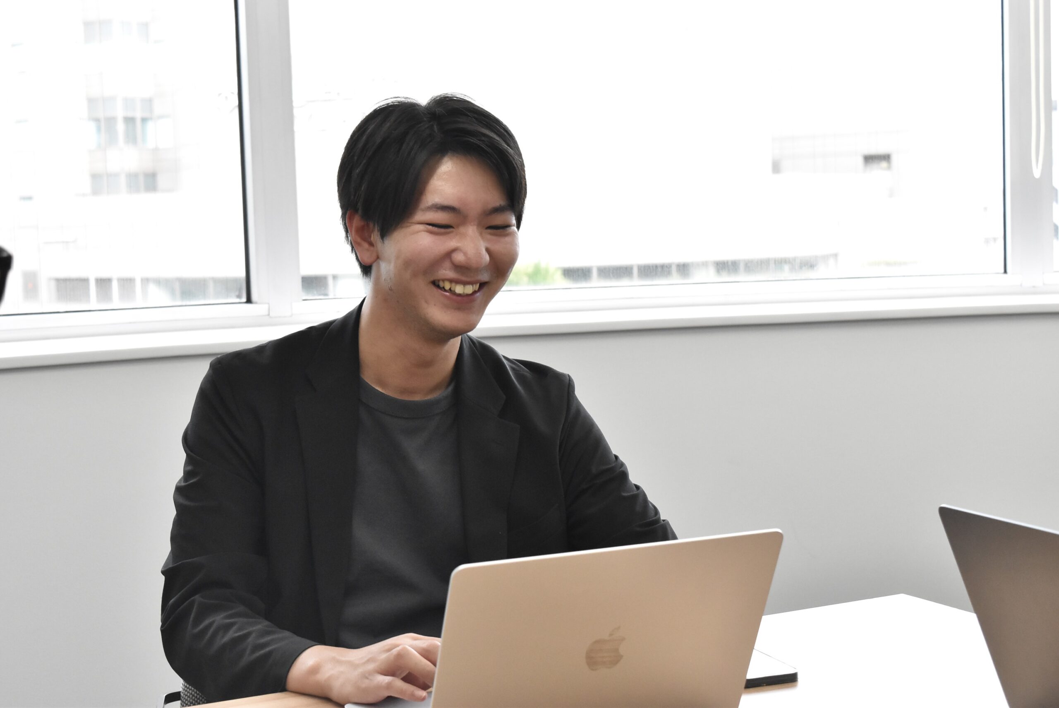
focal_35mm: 60
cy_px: 354
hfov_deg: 33.4
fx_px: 1766
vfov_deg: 22.7
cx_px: 530
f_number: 8
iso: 2500
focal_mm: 40
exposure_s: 1/250
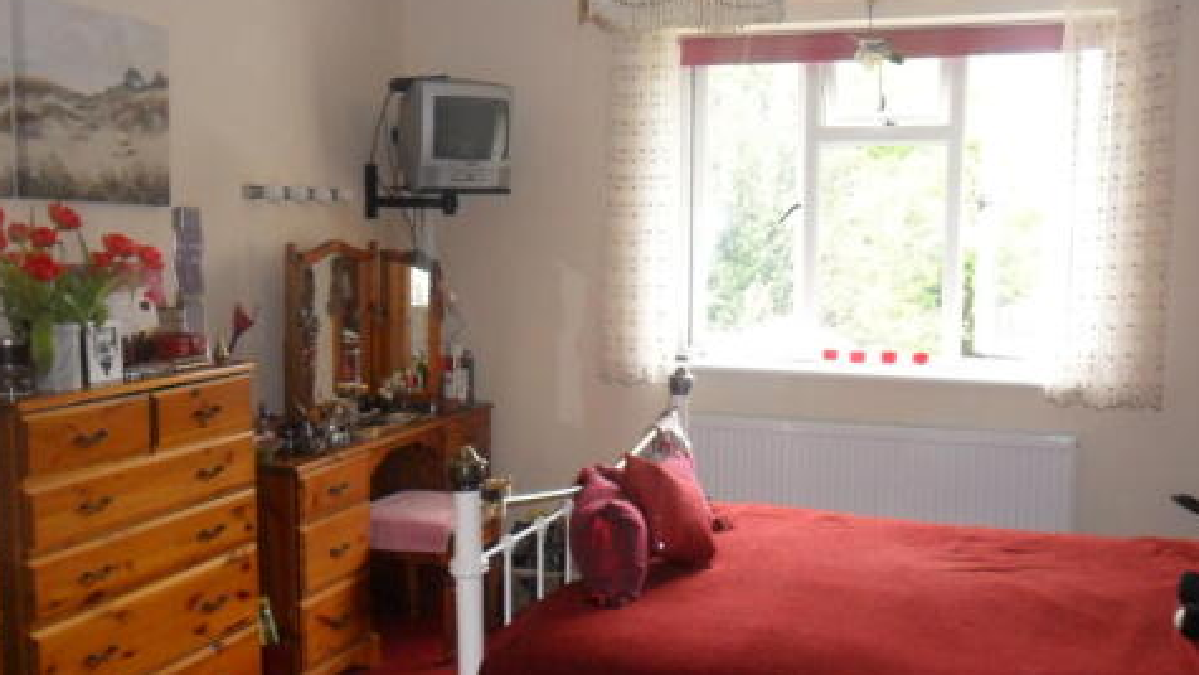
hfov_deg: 55.2
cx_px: 661
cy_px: 354
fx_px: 1145
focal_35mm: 36
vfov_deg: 32.8
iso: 200
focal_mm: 4.9
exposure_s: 1/45
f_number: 3.5
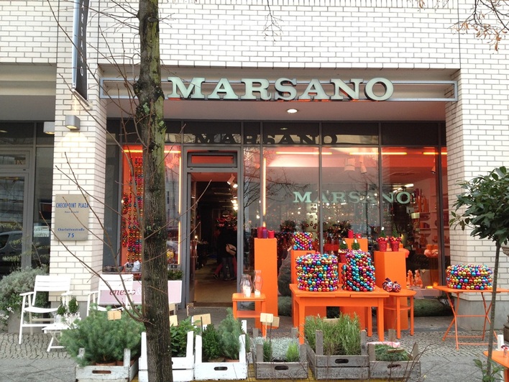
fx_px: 515
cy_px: 191
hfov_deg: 52.6
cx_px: 254
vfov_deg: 40.7
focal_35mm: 35
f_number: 2.4
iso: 100
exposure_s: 1/60
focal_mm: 4.28
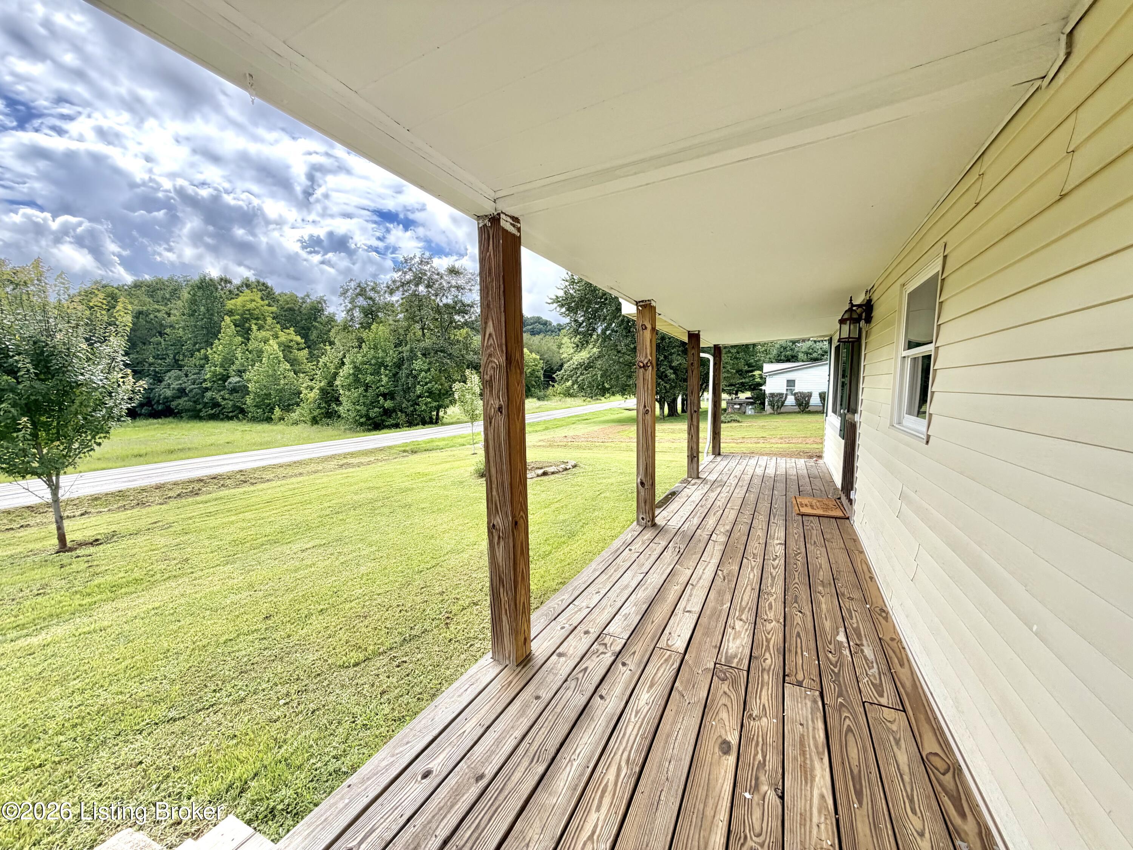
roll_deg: +0.1
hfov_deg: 102.1
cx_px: 566
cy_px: 425
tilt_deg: -4.5
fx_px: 458
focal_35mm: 14
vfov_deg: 85.7
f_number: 2.2
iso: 40
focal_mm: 2.22
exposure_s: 1/644
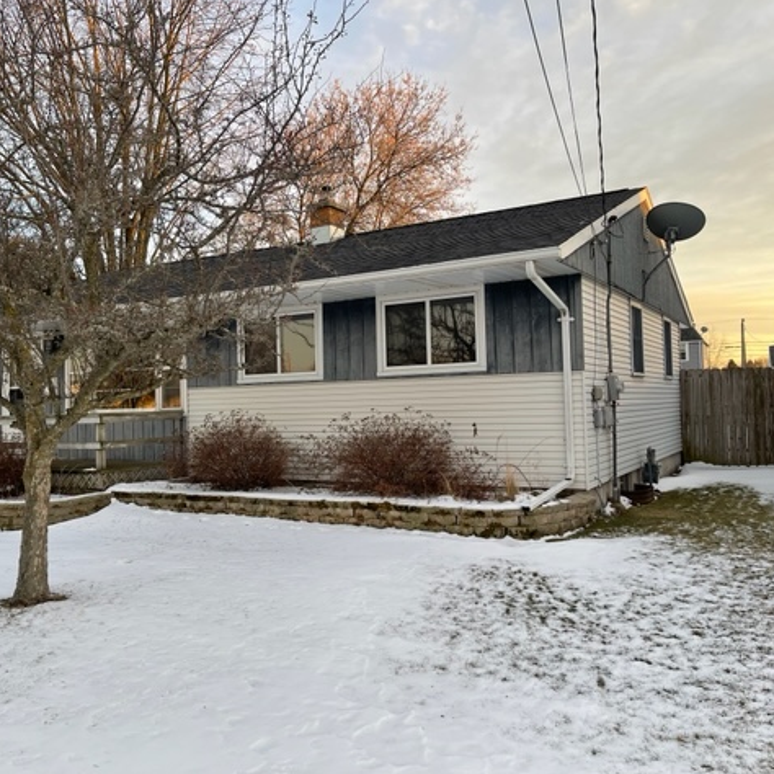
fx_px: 784
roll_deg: +1.1
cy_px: 385
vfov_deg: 52.5
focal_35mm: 31
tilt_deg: +1.0
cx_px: 323
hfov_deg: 52.3
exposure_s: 1/321
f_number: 1.6
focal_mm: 5.1
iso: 32
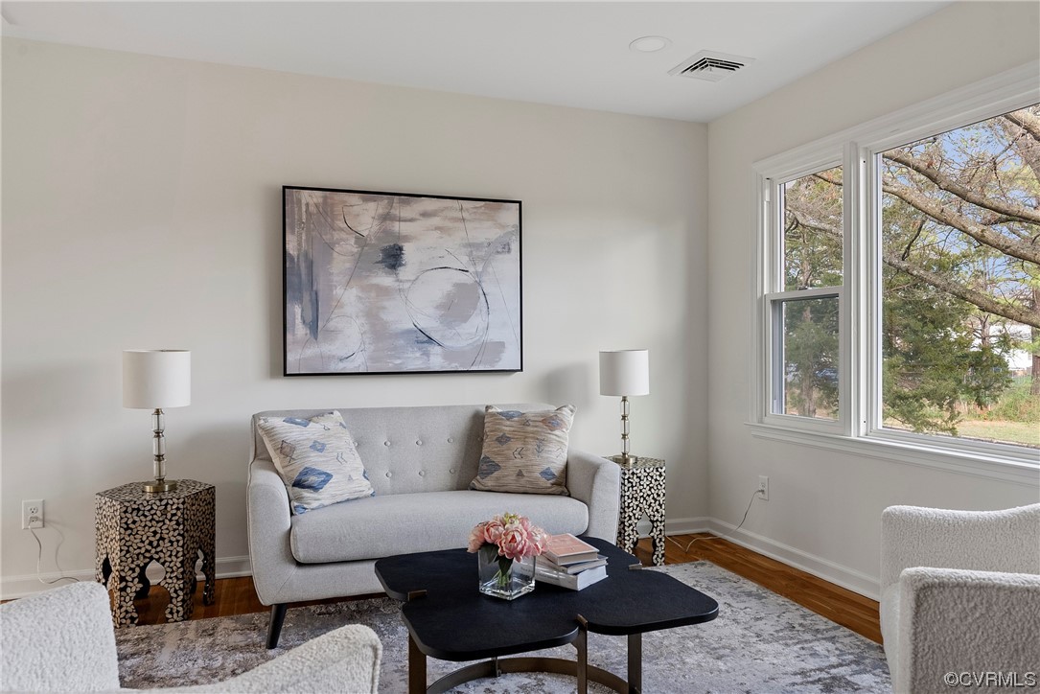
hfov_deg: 71.5
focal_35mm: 25
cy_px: 347
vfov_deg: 51.3
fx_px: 722
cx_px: 520
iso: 800
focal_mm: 25
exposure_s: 1/8
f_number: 8
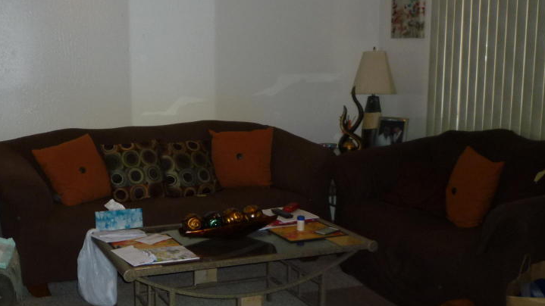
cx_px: 179
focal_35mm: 45
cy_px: 180
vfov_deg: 26.5
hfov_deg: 44.8
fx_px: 650
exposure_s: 1/60
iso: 160
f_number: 3.3
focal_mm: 5.2
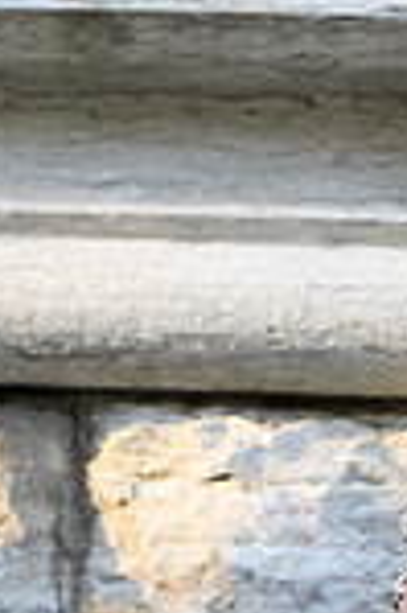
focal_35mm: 409
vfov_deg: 5.0
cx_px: 125
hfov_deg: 3.4
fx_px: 6952
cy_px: 880
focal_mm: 135
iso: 1600
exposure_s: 1/1250
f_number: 3.2
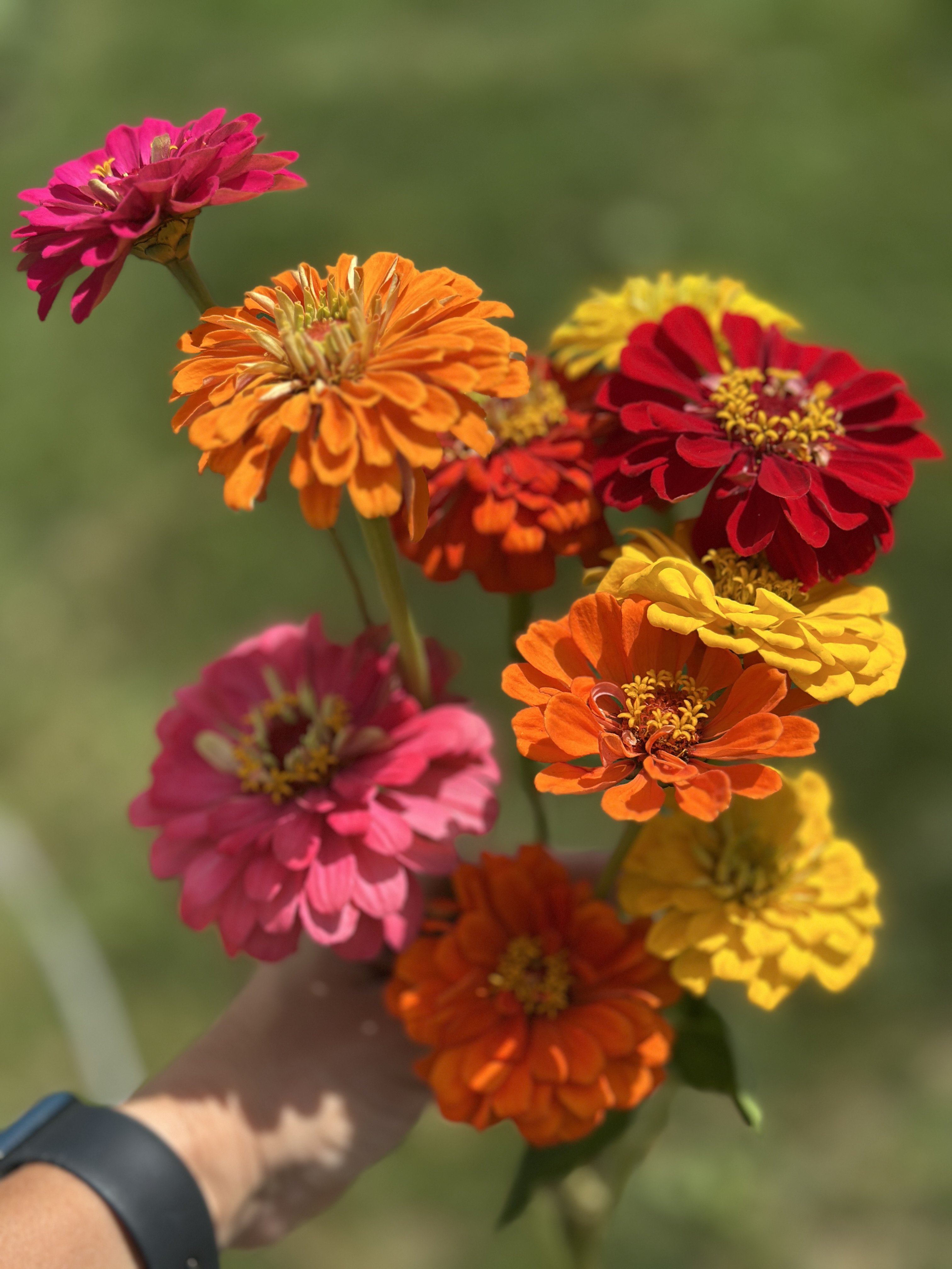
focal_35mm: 48
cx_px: 476
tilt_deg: -36.4
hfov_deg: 30.3
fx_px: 1760
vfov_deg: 39.7
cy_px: 634
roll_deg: +5.2
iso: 100
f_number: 1.78
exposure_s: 1/4367
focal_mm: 6.86
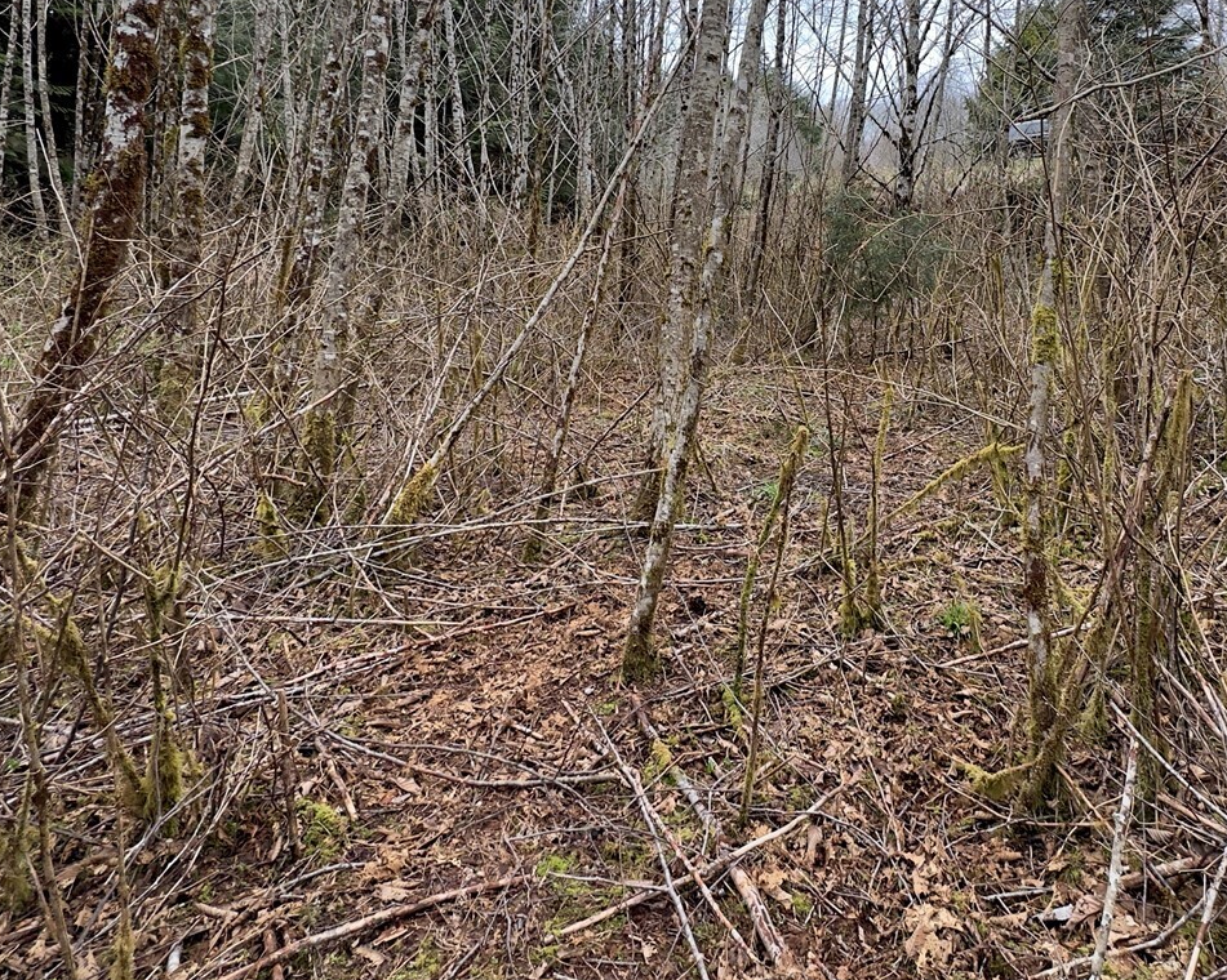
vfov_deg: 57.8
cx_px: 784
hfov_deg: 71.1
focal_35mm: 23
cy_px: 246
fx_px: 835
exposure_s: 1/155
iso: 40
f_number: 2.2
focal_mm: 2.22
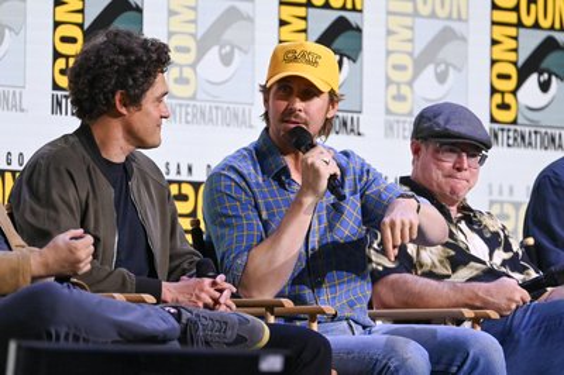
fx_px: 6261
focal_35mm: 400
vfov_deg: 3.4
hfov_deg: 5.2
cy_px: 188
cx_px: 282
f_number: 5.6
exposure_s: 1/250
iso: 8000
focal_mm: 400
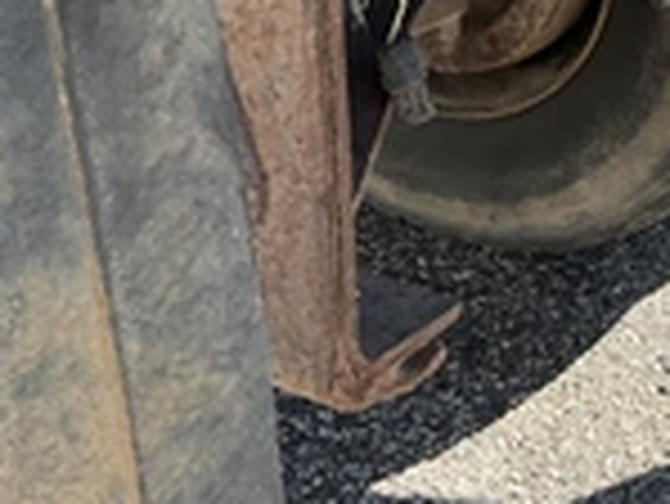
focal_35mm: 78
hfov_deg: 22.6
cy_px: 14
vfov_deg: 18.5
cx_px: 845
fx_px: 1511
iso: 25
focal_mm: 3
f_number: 1.8
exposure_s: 1/425
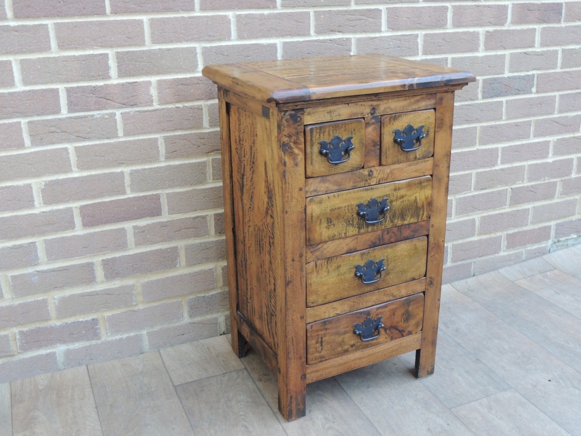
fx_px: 671
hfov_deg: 46.8
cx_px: 290
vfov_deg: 36.0
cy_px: 218
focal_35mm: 40
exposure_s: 1/50
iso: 200
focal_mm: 7.1
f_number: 3.3
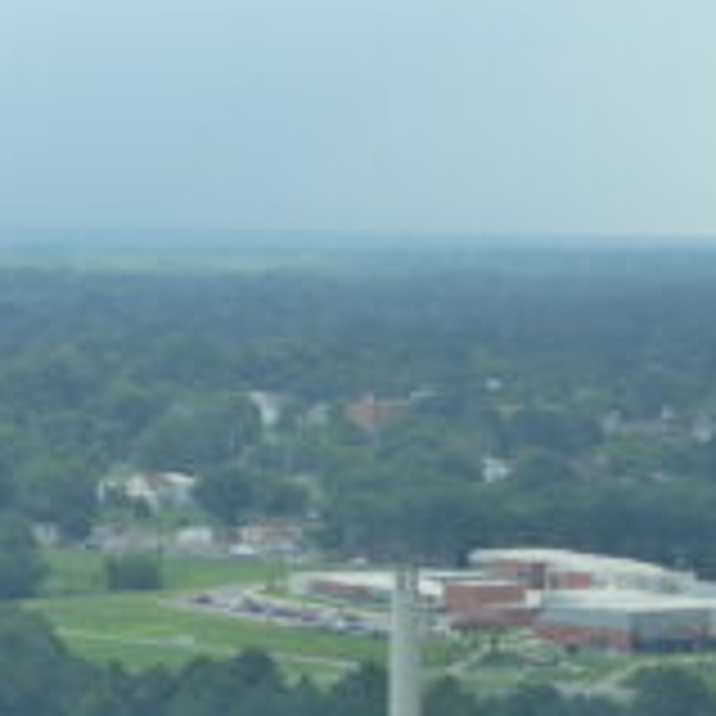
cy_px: 734
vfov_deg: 8.7
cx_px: 662
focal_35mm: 201
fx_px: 4704
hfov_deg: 8.7
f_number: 5.6
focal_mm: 32
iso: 100
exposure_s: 1/200
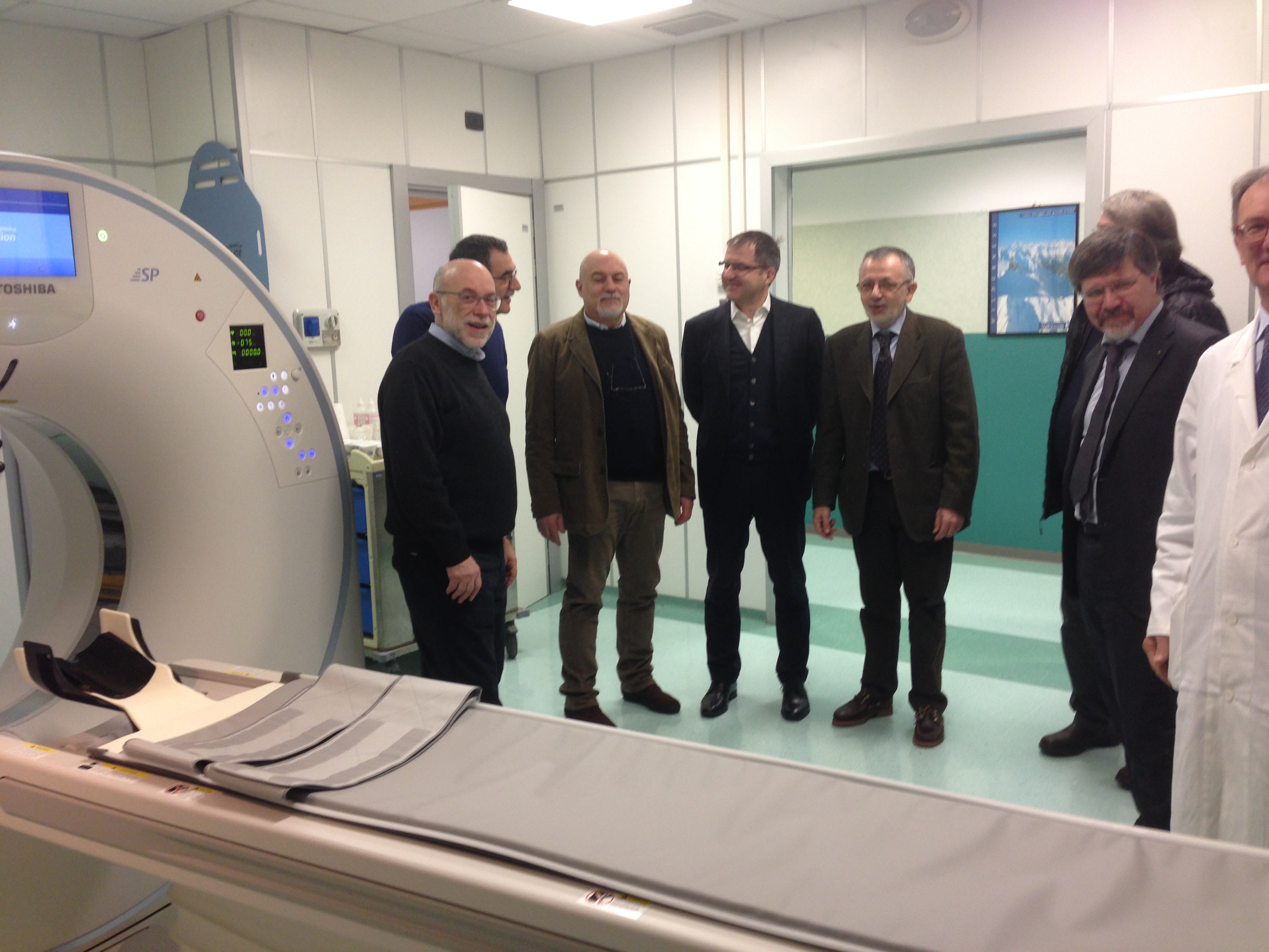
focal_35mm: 33
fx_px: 1210
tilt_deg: -7.2
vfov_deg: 42.9
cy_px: 476
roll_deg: +1.6
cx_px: 634
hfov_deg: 55.4
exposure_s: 1/20
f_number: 2.4
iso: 80
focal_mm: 4.12
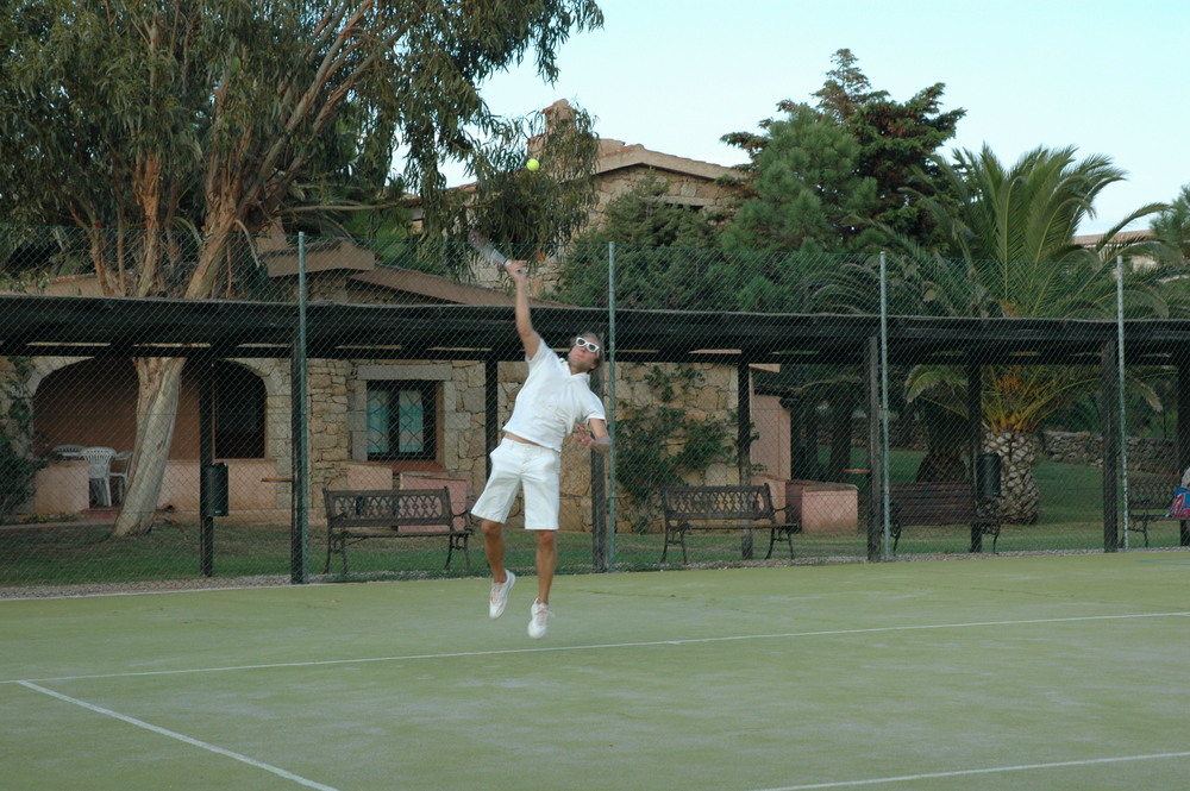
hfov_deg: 27.0
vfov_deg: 18.2
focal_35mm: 75
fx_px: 2477
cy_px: 396
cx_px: 595
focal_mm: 50
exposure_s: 1/250
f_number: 8
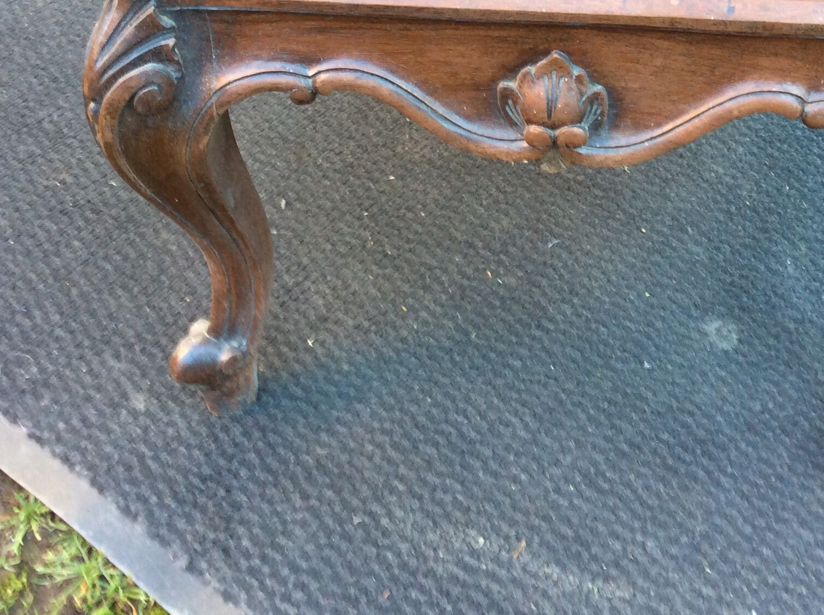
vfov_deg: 26.1
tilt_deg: -44.9
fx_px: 1307
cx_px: 529
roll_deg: +1.7
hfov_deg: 34.8
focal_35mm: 55
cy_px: 143
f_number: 2.4
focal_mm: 3.3
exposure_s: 1/25
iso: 50
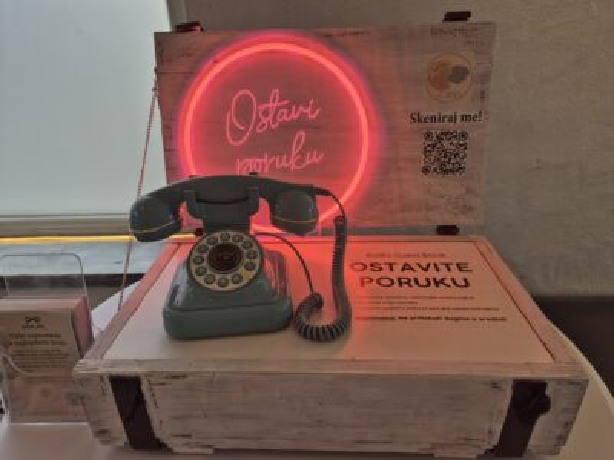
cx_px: 307
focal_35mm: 23
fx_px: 408
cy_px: 230
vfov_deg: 58.9
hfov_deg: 73.9
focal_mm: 5.4
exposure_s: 1/100
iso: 32
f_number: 1.8
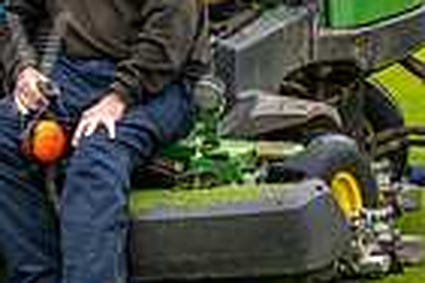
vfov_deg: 4.2
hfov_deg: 6.2
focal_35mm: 329
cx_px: -313
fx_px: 3884
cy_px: -104
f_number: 4.5
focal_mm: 80
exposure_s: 1/80
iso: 200
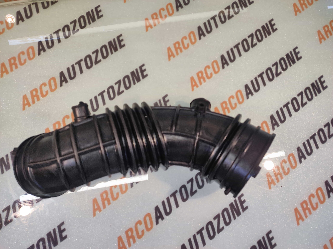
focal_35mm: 17
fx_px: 163
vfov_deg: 74.7
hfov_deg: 91.1
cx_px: 166
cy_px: 124
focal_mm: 4.74
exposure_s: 1/50
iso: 165
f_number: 1.79
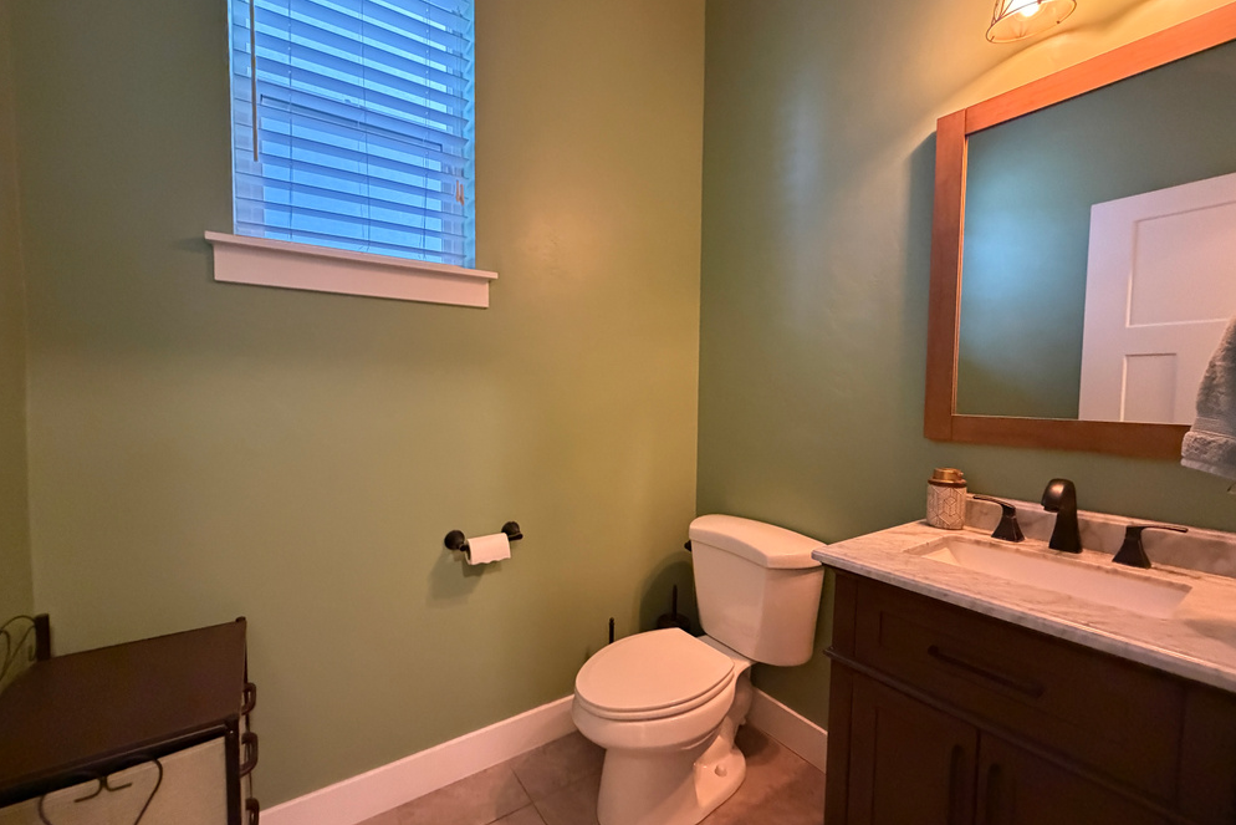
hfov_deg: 100.4
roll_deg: -0.9
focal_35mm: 15
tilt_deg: -3.2
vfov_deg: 77.3
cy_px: 419
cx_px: 619
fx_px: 515
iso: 1000
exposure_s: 1/60
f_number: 2.2
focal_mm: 2.22
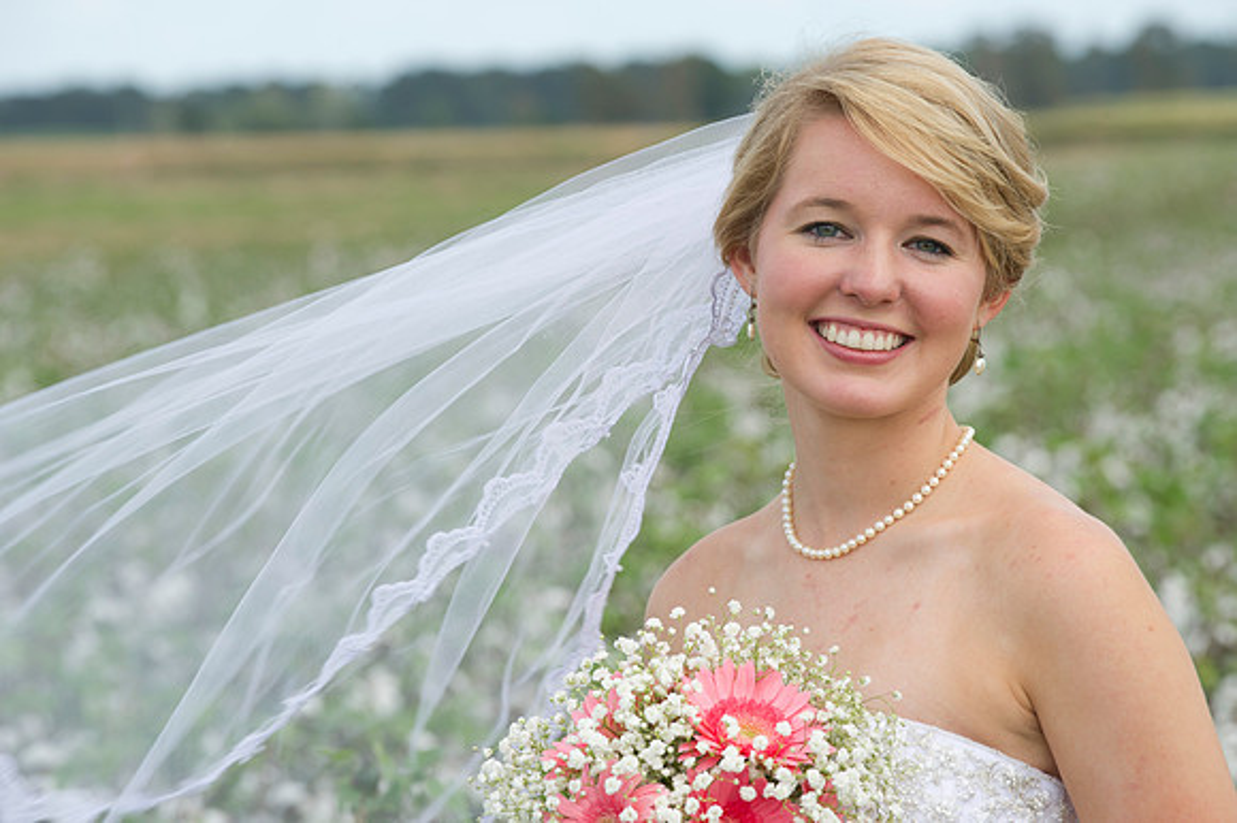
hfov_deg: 10.8
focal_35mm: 190
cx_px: 618
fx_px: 6525
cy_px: 412
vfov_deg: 7.2
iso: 200
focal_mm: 190
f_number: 8
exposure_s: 1/125
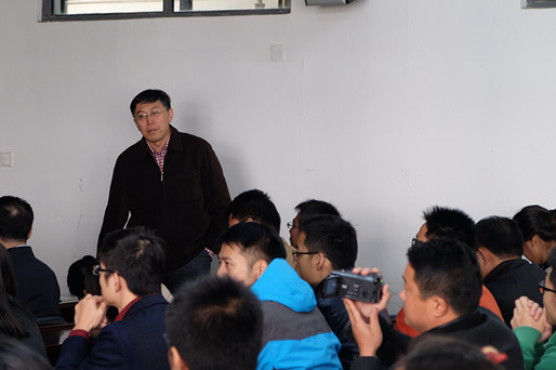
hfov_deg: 16.6
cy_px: 113
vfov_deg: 11.1
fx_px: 1898
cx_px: 130
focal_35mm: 123
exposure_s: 1/52
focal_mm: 52.7
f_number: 4
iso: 800
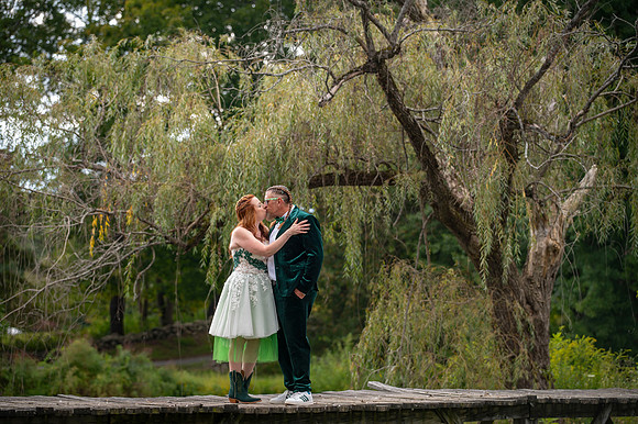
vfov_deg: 12.6
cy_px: 212
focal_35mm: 109
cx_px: 319
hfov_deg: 18.8
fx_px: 1928
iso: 50
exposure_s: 1/125
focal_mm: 105
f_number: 3.2
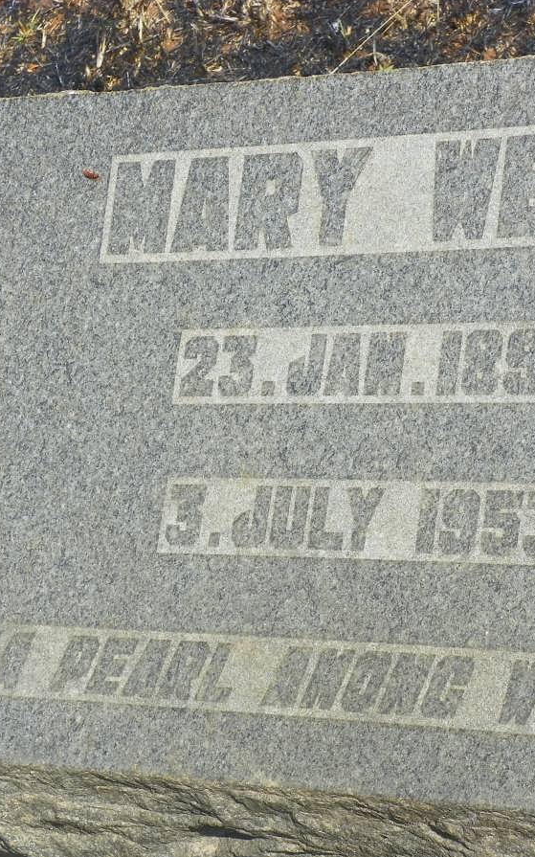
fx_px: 2754
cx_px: 412
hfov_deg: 11.1
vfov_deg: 17.7
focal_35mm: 118
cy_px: 429
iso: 64
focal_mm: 14.7
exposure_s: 1/160
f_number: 5.6
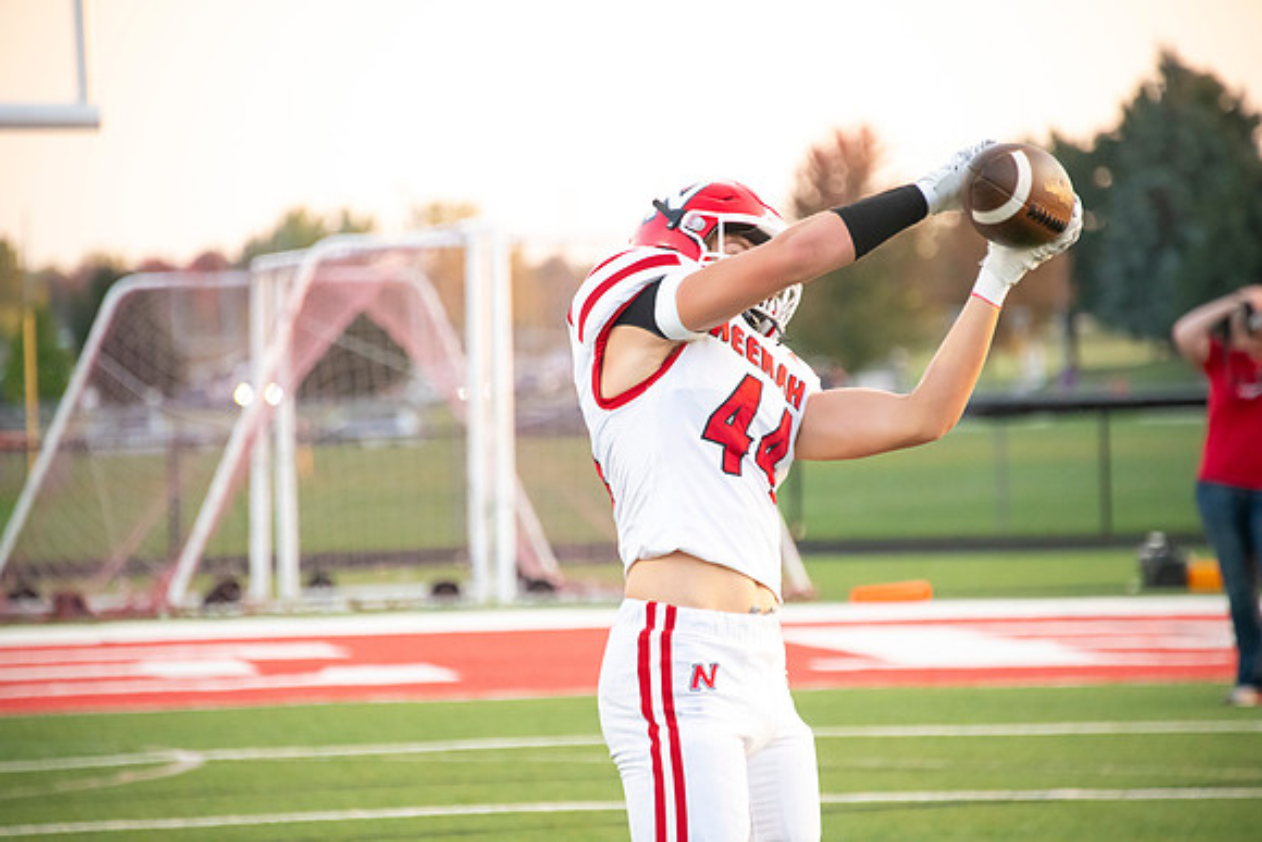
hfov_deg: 8.2
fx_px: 8766
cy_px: 421
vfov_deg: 5.5
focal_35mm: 250
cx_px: 631
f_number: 5.6
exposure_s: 1/800
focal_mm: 250
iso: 4000
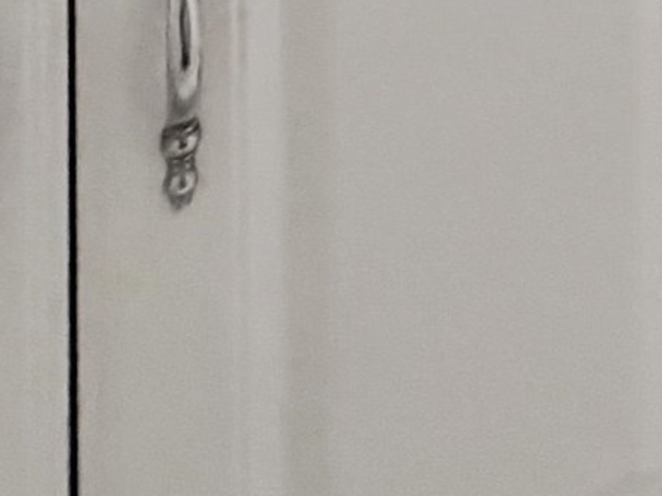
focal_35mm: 98
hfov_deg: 13.7
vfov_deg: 9.4
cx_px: 1633
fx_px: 1874
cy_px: -1214
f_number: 2.2
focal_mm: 2.2
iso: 320
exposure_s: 1/120
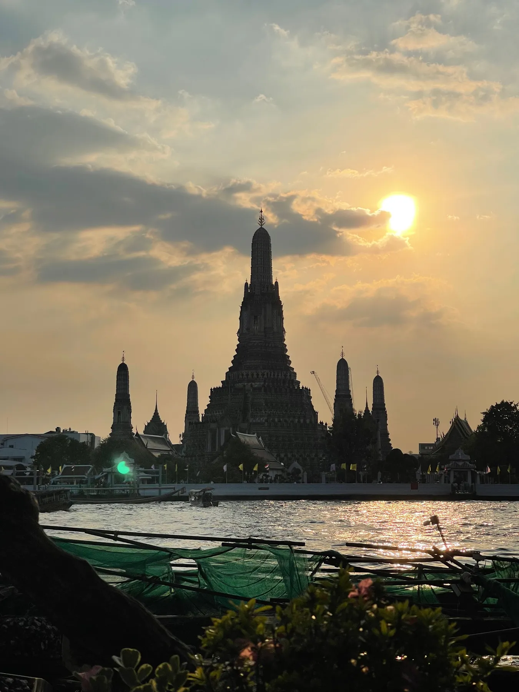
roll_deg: -0.5
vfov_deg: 30.3
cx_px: 260
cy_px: 346
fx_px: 1279
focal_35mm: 64
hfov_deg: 22.9
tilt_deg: +6.0
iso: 25
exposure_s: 1/5814
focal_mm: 7.5
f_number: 2.2
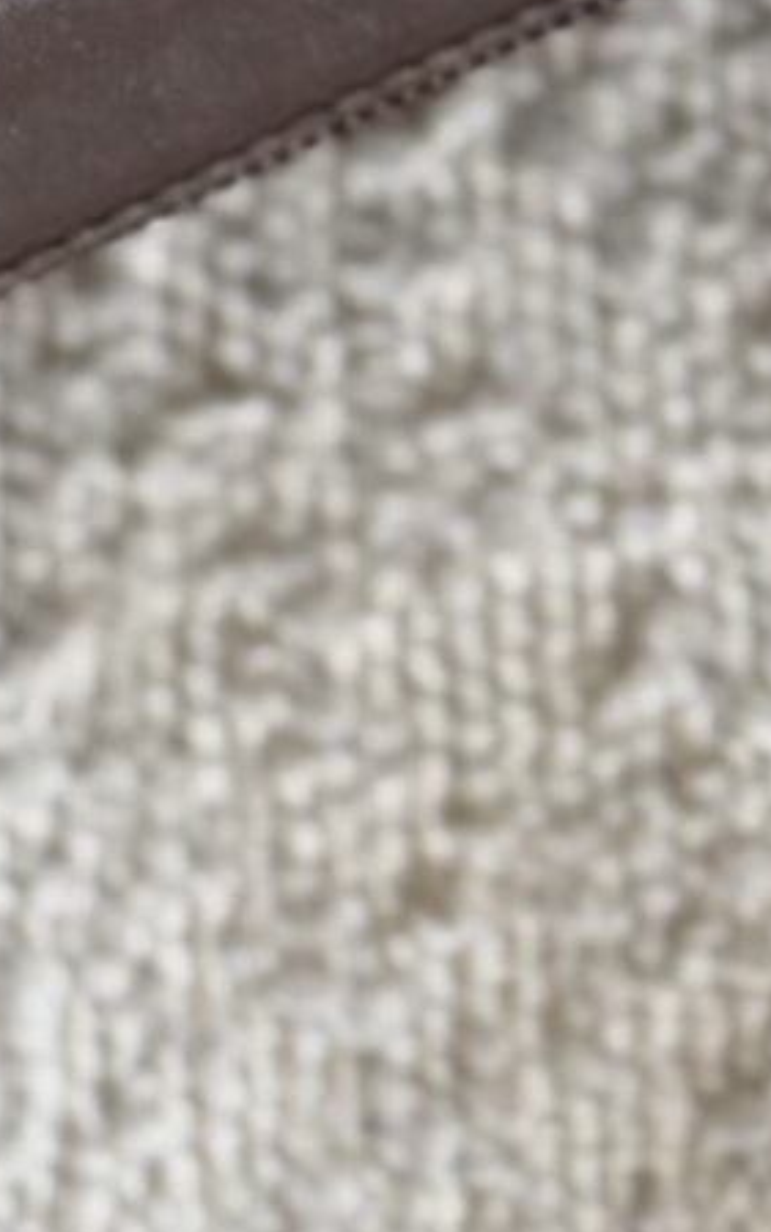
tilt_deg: -69.0
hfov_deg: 7.9
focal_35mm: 145
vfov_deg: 13.2
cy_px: -903
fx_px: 4870
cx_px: -1443
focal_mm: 6.76
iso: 200
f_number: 1.78
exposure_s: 1/121
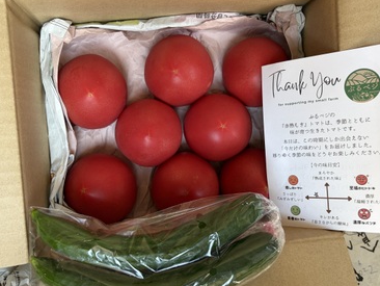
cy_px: 151
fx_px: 373
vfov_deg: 41.8
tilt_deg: -47.4
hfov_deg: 53.9
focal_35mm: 34
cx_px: 181
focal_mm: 5.96
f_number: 1.6
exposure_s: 1/50
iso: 80
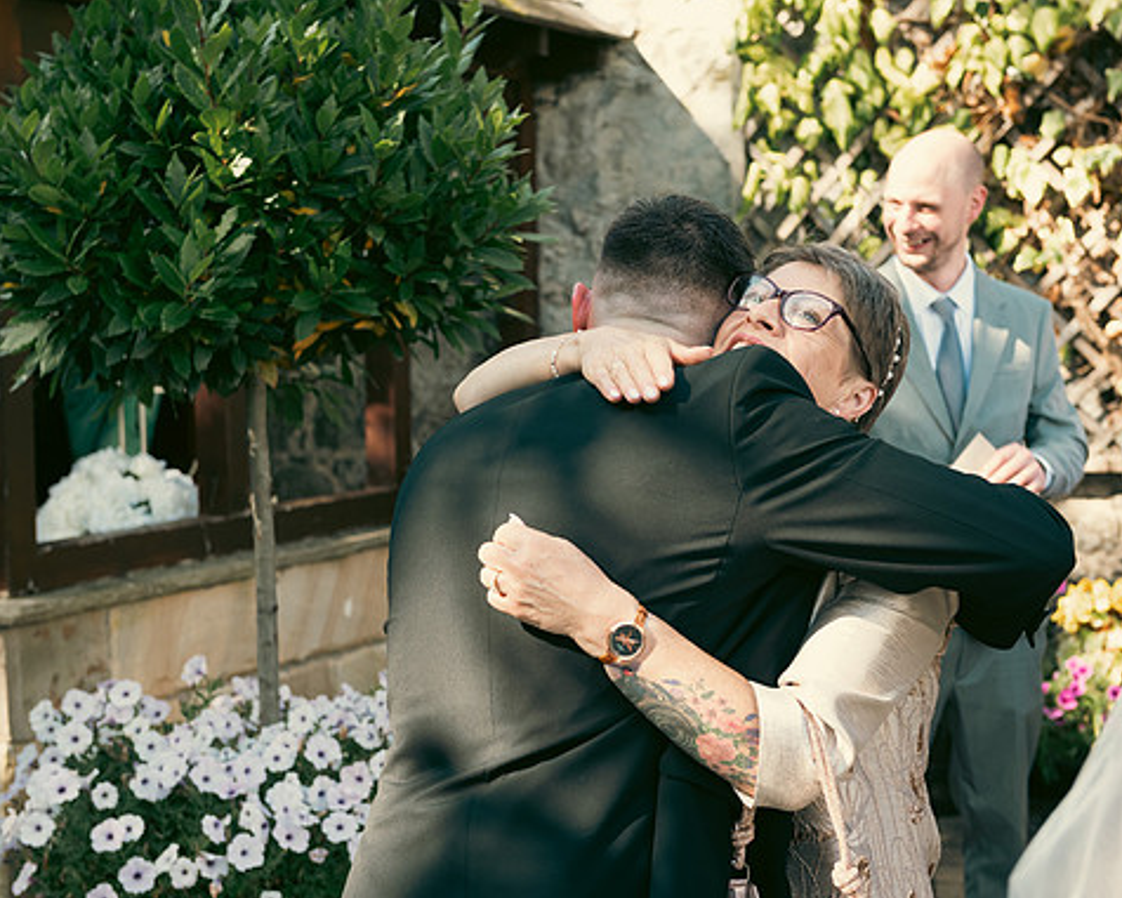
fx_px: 2126
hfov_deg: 29.6
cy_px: 449
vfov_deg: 23.9
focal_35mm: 64
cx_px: 582
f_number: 5
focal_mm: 56
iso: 160
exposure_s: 1/160
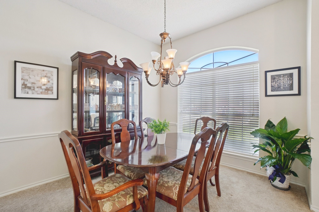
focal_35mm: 15
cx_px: 160
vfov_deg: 77.3
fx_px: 133
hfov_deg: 100.4
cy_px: 106
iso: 400
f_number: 8
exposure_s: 1/4
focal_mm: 10
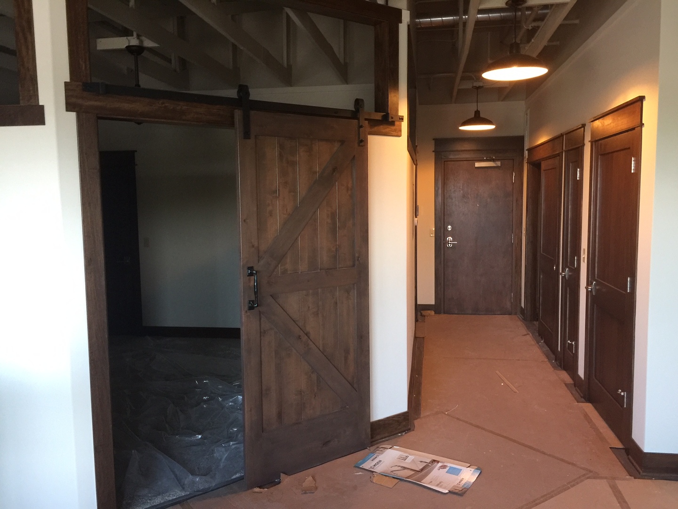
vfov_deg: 48.2
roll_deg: +0.0
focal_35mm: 29
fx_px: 568
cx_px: 339
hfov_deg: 61.7
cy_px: 254
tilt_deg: -5.4
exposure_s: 1/15
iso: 125
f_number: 2.2
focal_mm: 4.15
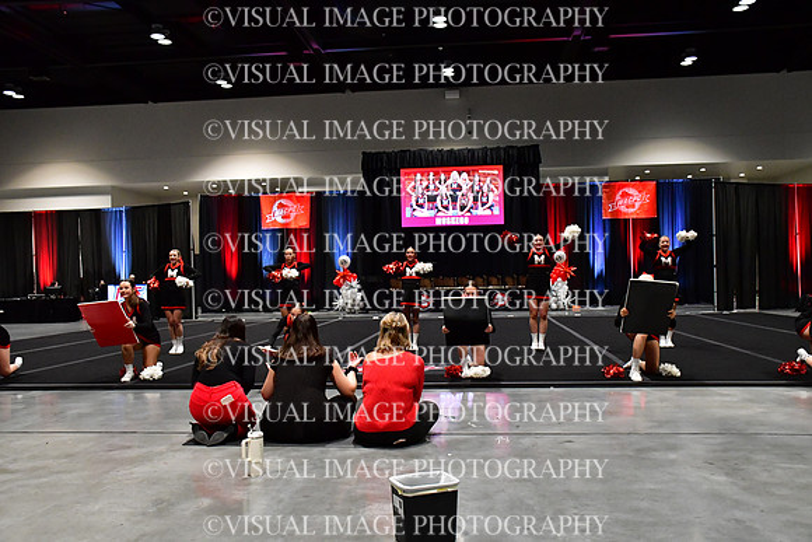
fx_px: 767
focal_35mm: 34
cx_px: 406
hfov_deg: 55.8
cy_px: 271
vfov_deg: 38.9
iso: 3200
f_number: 4
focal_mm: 23
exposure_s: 1/400
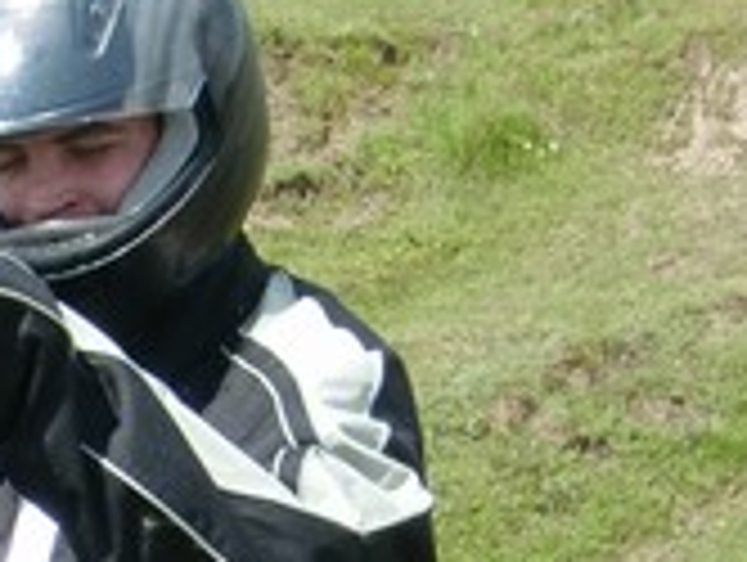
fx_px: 3955
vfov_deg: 7.9
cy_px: 998
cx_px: -166
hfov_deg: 10.6
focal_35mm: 183
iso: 64
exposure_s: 1/320
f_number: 3.9
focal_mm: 6.66
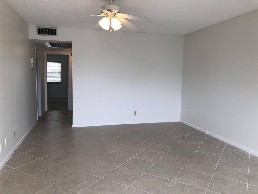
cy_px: 97
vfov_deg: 49.7
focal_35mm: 28
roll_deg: -0.4
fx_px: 209
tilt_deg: -5.5
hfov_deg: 63.4
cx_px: 129
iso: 32
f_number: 1.8
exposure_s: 1/120
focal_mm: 3.99
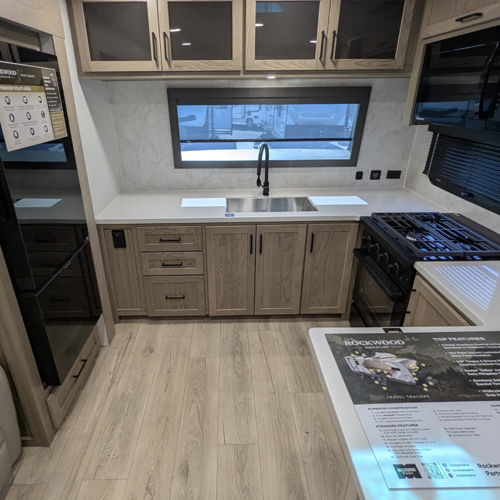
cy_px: 238
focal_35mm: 20
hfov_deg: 74.7
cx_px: 230
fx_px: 327
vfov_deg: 74.8
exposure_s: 1/83.4
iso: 152
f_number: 2.2
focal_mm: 2.35
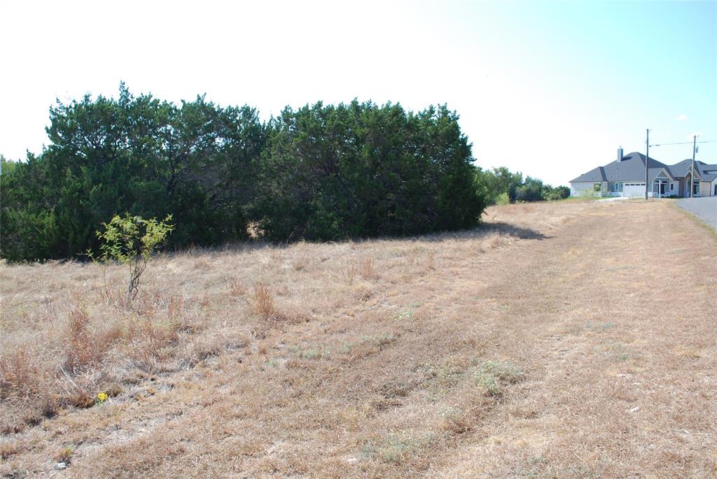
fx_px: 538
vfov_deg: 48.0
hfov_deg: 67.3
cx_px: 358
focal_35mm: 27
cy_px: 240
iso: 100
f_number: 7.1
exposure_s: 1/200
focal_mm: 18
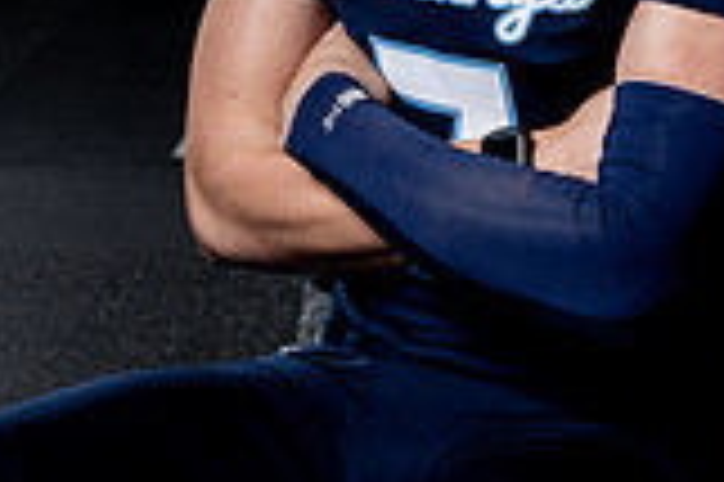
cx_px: 661
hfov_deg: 12.1
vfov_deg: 7.8
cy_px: -509
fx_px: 3375
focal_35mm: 168
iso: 640
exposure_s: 1/250
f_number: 9
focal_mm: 60
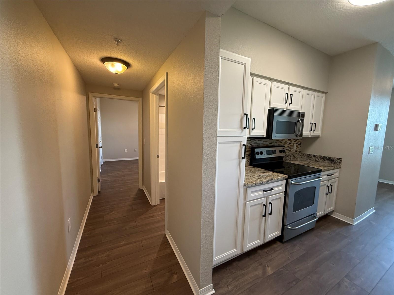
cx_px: 197
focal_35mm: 14
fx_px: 159
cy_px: 148
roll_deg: -1.5
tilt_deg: -6.9
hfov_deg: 102.1
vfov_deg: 85.7
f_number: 2.2
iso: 320
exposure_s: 1/120
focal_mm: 2.22
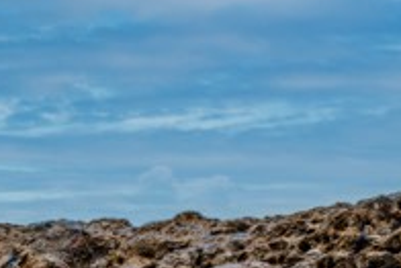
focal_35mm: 110
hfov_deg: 14.6
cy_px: 395
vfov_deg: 11.9
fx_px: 1226
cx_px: -446
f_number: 16
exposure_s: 1/10
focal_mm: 24
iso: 31
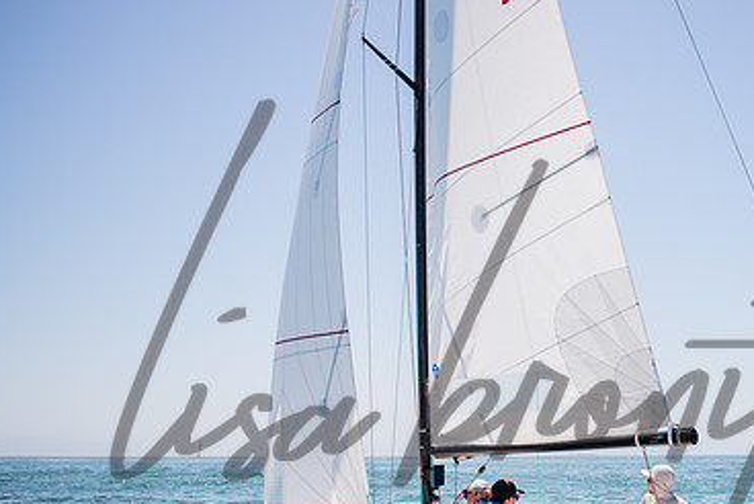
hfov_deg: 37.2
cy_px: 392
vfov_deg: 25.6
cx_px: 568
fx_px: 1090
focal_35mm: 52
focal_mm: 22
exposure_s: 1/400
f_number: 4.5
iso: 100
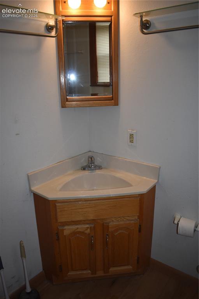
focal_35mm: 27
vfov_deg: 67.4
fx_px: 224
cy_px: 150
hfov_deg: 47.9
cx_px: 100
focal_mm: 18
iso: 560
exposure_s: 1/200
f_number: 3.5
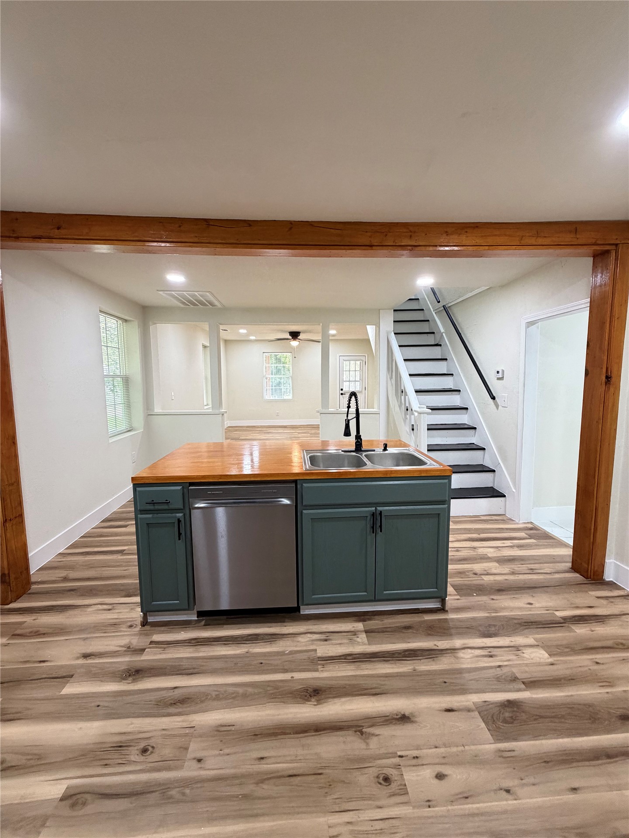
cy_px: 419
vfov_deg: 102.1
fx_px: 339
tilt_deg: -5.4
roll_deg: +0.9
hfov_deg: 85.7
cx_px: 314
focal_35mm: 14
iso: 320
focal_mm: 2.22
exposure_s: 1/60
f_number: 2.2
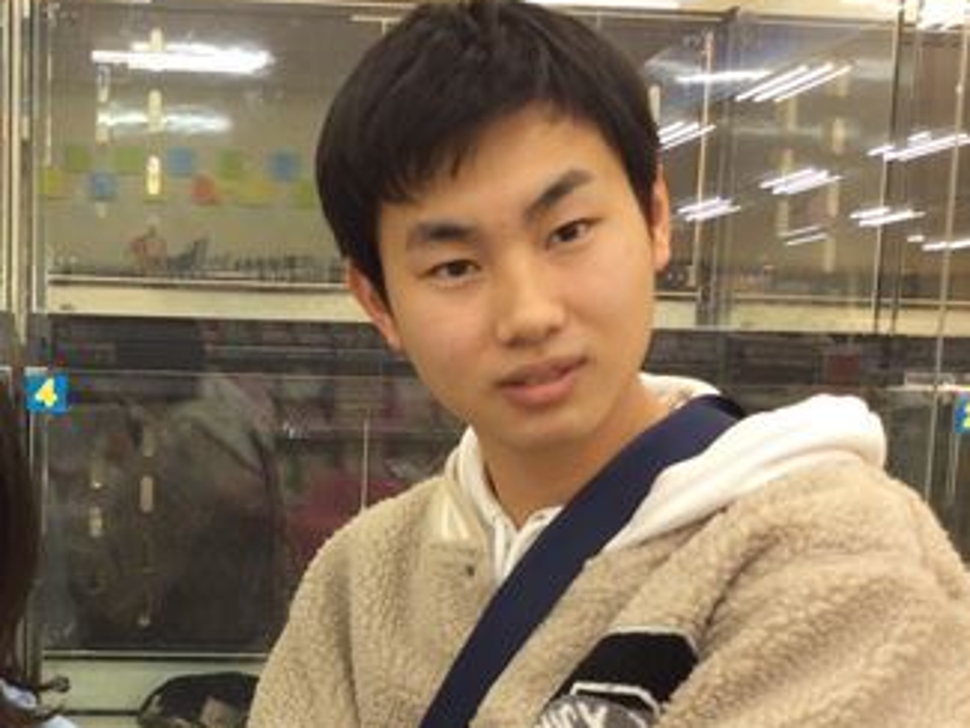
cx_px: 179
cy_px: 624
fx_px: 1654
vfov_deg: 24.3
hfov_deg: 31.7
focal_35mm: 59
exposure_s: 1/24
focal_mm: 3.3
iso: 50
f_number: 2.4
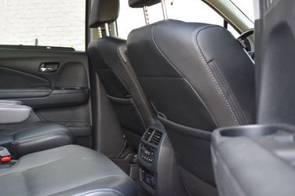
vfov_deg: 29.1
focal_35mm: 46
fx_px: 377
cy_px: 114
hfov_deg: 40.8
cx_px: 56
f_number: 4
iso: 800
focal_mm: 18
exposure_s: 1/125
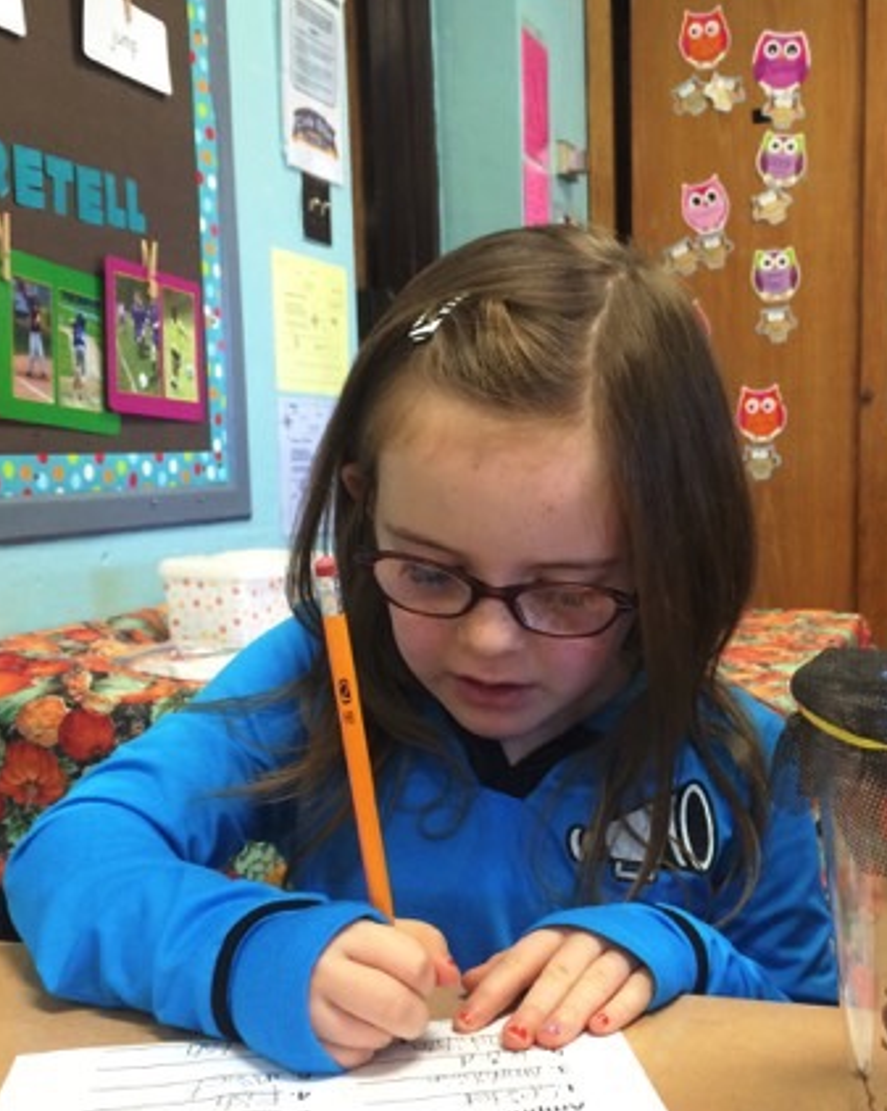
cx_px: 684
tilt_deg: -6.7
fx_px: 1544
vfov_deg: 39.5
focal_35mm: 47
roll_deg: +1.8
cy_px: 646
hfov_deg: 31.4
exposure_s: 1/30
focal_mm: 4.15
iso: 125
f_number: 2.2
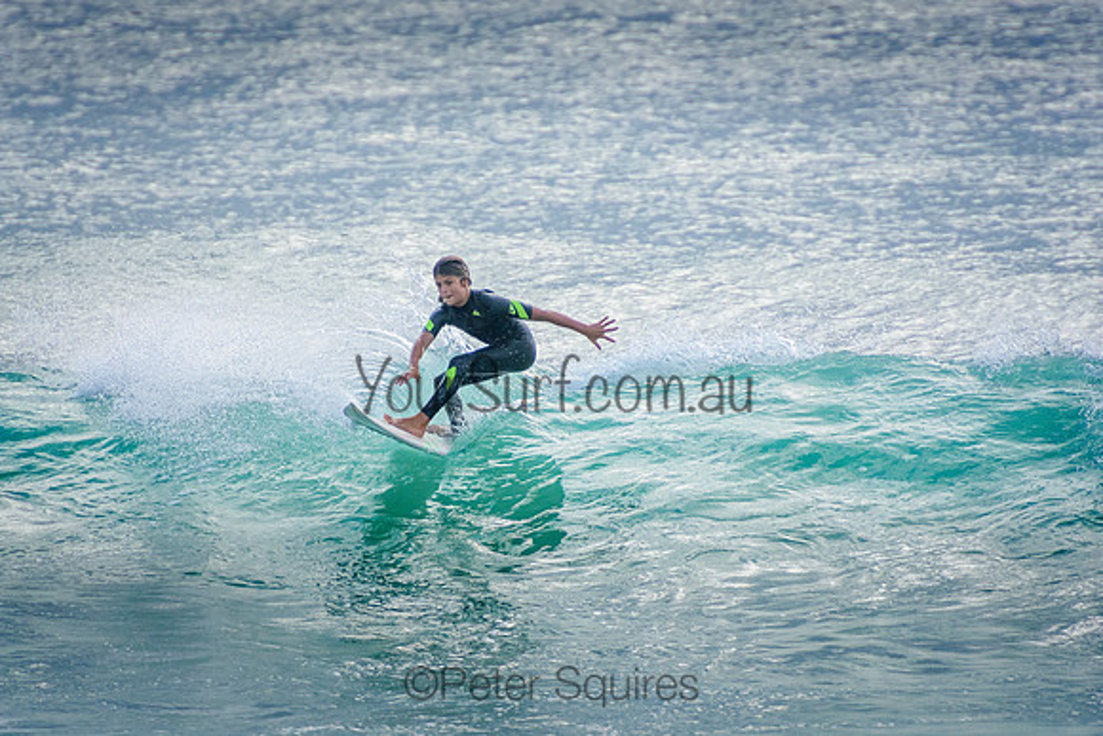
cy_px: 368
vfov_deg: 2.3
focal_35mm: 600
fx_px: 18387
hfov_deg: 3.4
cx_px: 552
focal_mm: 400
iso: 450
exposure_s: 1/2000
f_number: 5.6
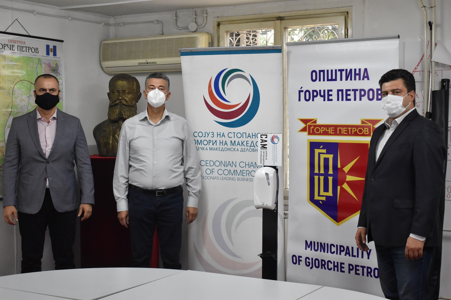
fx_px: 714
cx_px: 226
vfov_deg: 23.8
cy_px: 150
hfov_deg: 35.1
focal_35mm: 57
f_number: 5.6
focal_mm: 38
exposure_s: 1/125
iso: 2500
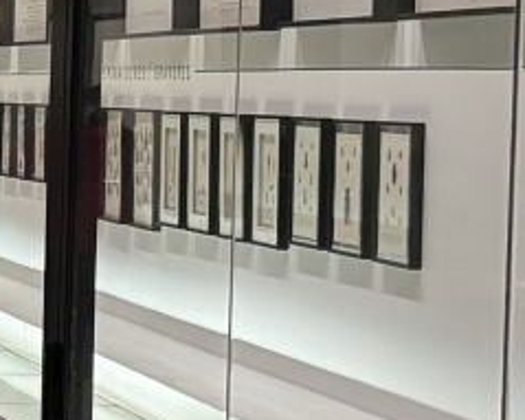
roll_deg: -1.2
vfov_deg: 9.8
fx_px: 2438
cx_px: -622
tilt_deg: -2.8
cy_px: 200
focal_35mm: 157
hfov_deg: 10.9
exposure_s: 1/33
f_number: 1.78
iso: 800
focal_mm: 6.76
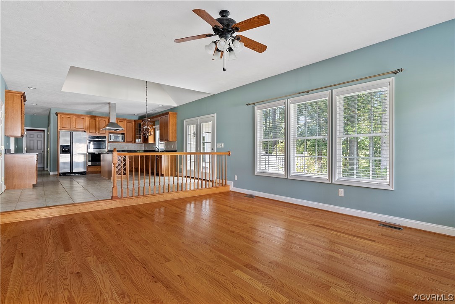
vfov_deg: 67.4
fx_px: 228
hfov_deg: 90.0
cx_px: 228
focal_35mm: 18
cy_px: 152
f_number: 8
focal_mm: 18
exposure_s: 1/2.5
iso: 800
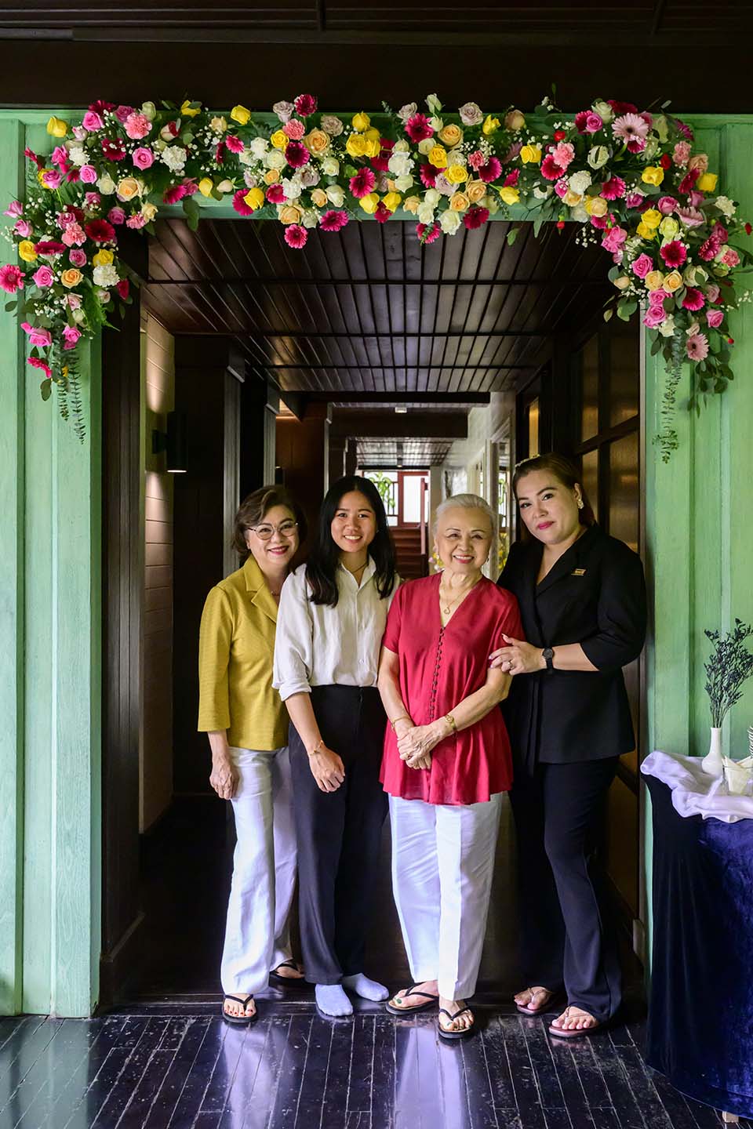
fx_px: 1098
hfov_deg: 37.9
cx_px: 376
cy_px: 564
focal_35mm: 35
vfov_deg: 54.4
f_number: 5.6
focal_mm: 35
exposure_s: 1/200
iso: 7200
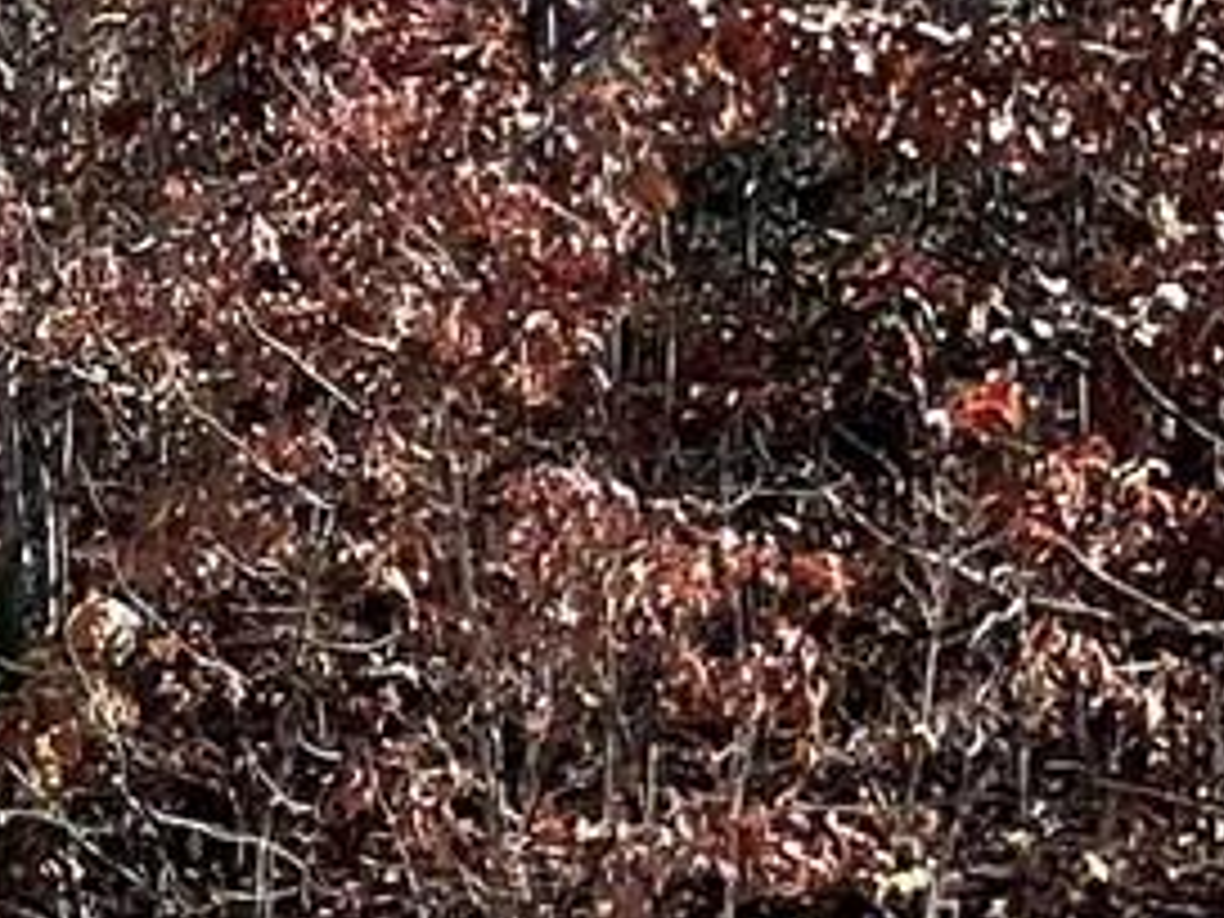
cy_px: 1102
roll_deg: -0.5
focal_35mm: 196
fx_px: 6930
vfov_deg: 7.5
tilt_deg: +6.8
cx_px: -2664
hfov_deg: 8.3
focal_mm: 4.2
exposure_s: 1/1742
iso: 32
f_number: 1.6
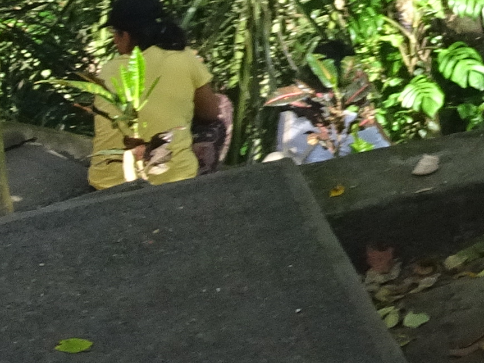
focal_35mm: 233
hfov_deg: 7.6
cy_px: -452
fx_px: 3257
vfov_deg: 6.1
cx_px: 1354
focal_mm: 7.05
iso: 100
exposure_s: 1/80
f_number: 4
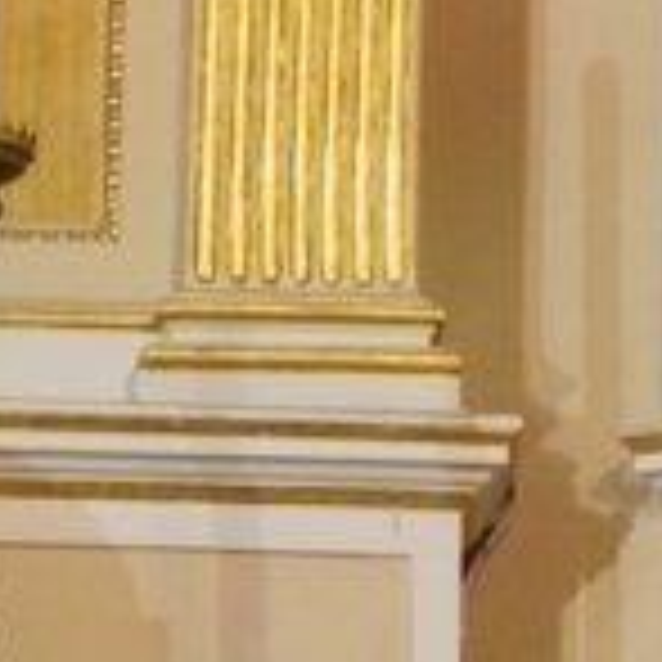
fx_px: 6736
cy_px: 1108
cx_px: 1067
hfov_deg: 5.6
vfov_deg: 5.6
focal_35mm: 311
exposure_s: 1/200
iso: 3200
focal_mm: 45
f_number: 4
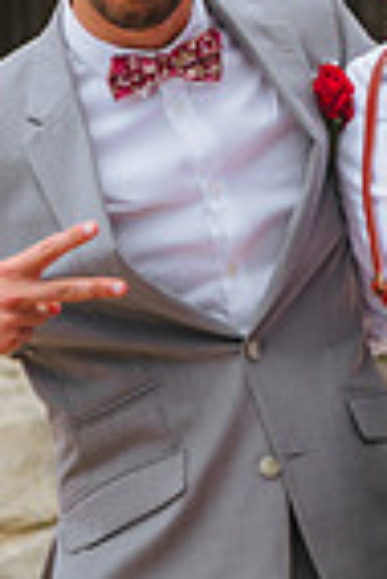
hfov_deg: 7.8
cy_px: 204
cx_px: 318
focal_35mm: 177
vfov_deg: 11.6
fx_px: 2847
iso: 80
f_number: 2.8
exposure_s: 1/400
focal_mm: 56
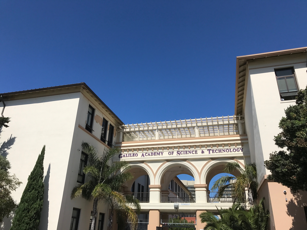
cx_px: 154
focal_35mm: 28
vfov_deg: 49.7
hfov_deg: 63.4
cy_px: 115
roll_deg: -2.3
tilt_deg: +25.1
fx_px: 248
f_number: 1.8
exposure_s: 1/4000
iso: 20
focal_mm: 3.99
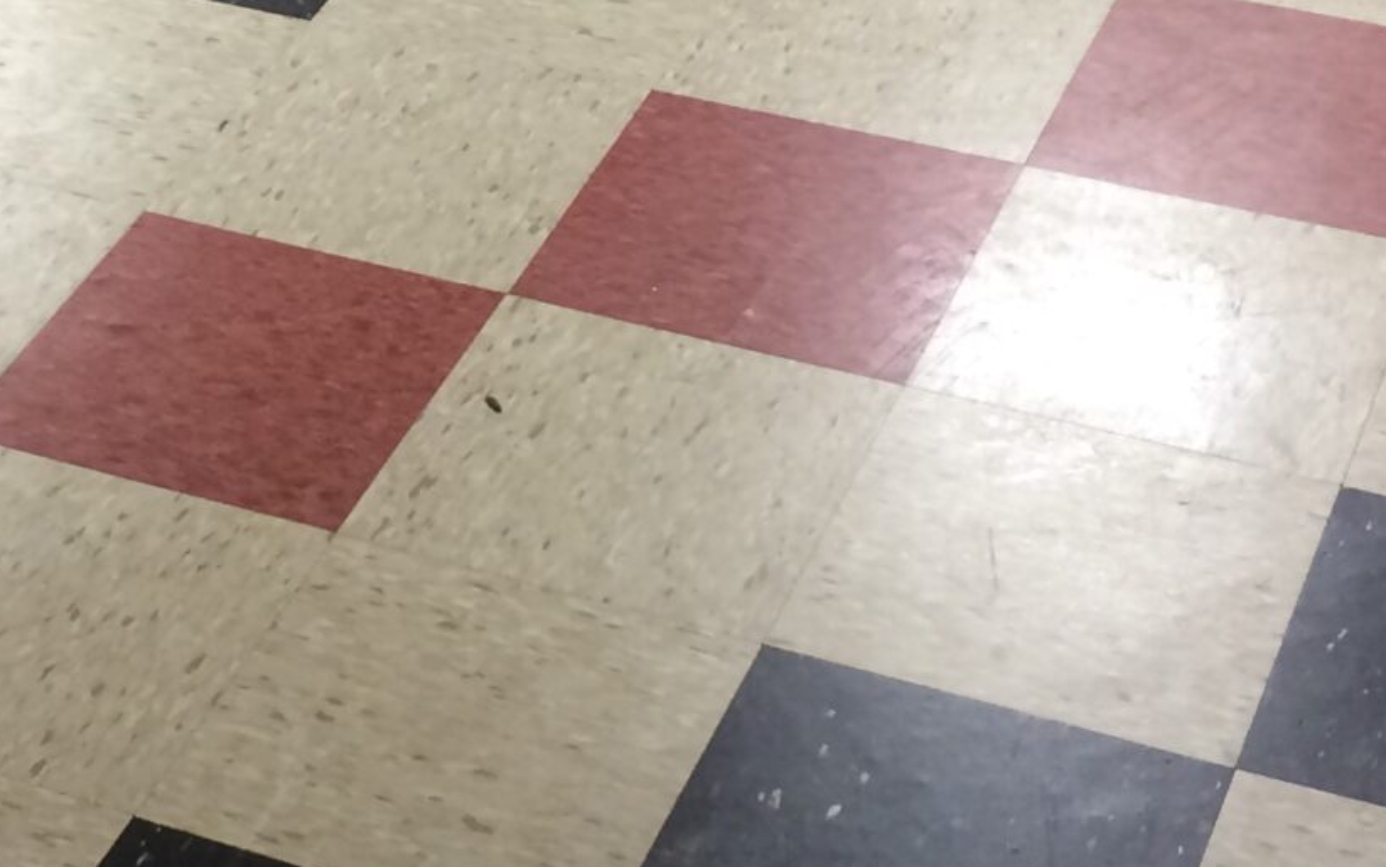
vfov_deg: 13.2
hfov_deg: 20.7
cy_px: 241
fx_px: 3740
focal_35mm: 99
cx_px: 271
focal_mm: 4.12
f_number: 2.2
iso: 80
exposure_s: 1/30
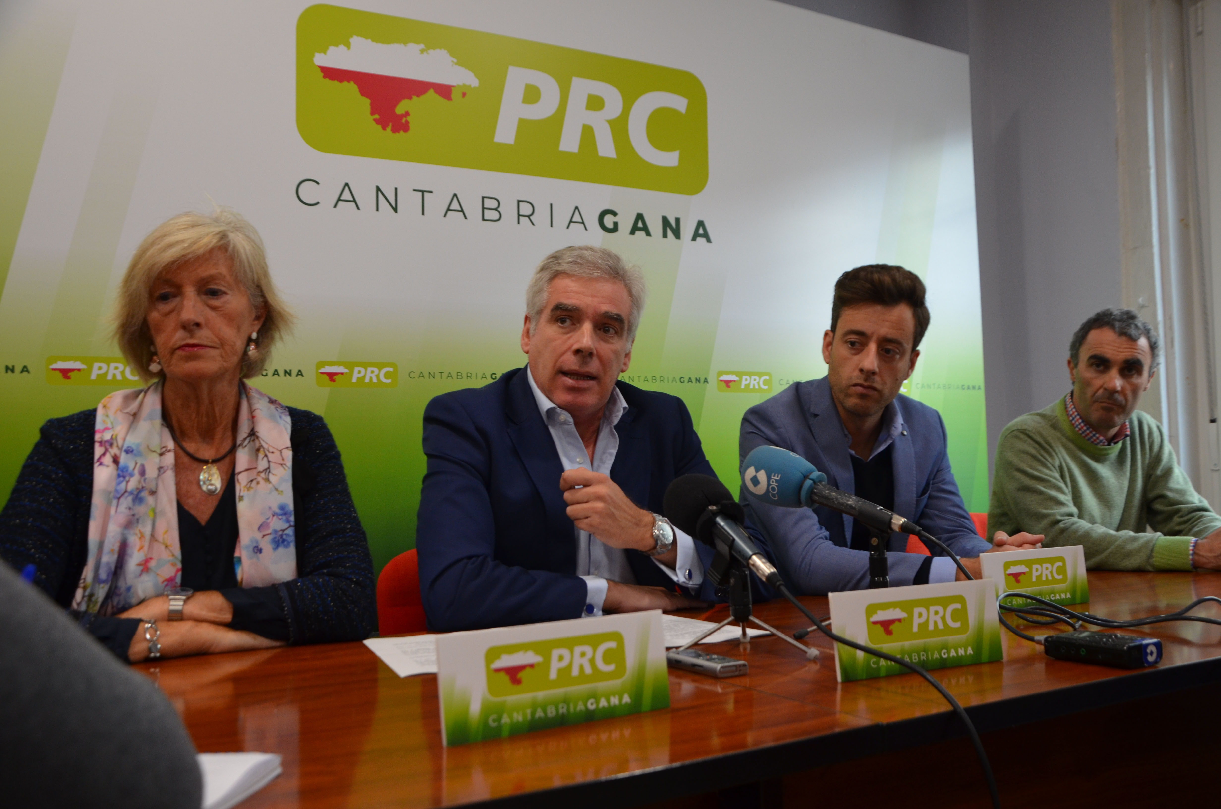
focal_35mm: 32
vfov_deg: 41.5
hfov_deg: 59.6
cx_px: 610
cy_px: 404
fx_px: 1066
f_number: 4
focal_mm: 21
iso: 720
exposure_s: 1/60
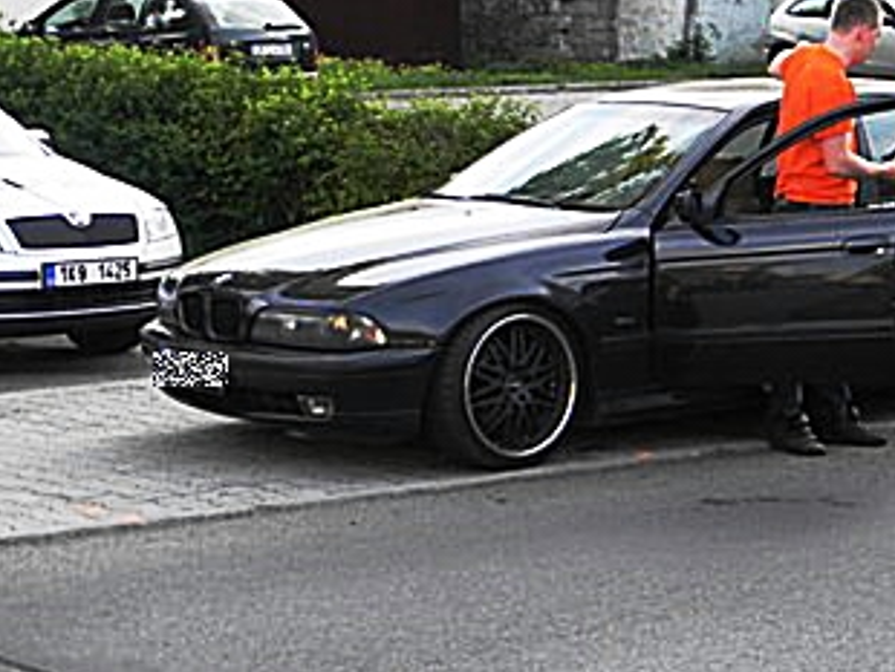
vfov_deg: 15.2
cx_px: 806
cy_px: 202
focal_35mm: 97
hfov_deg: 19.8
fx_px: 2510
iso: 80
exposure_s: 1/61.7
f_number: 3.9
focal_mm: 8.6
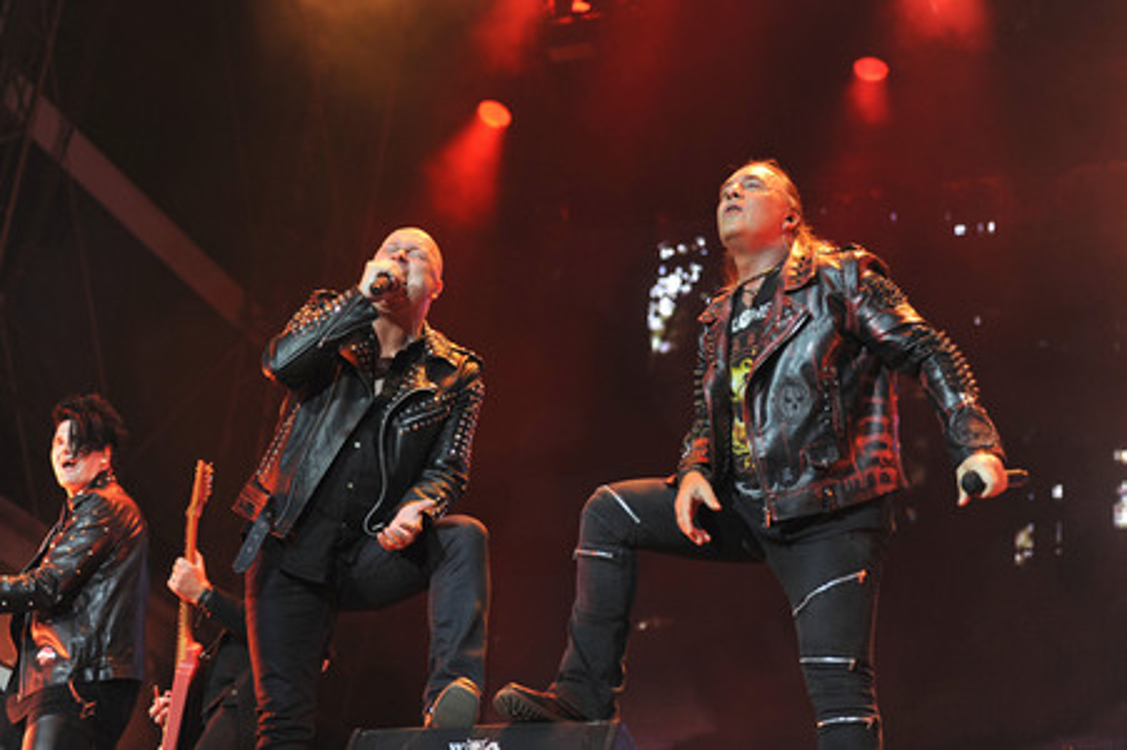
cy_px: 375
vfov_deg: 18.2
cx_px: 564
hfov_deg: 27.0
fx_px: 2346
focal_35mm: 75
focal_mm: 75
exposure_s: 1/320
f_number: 2.8
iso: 800
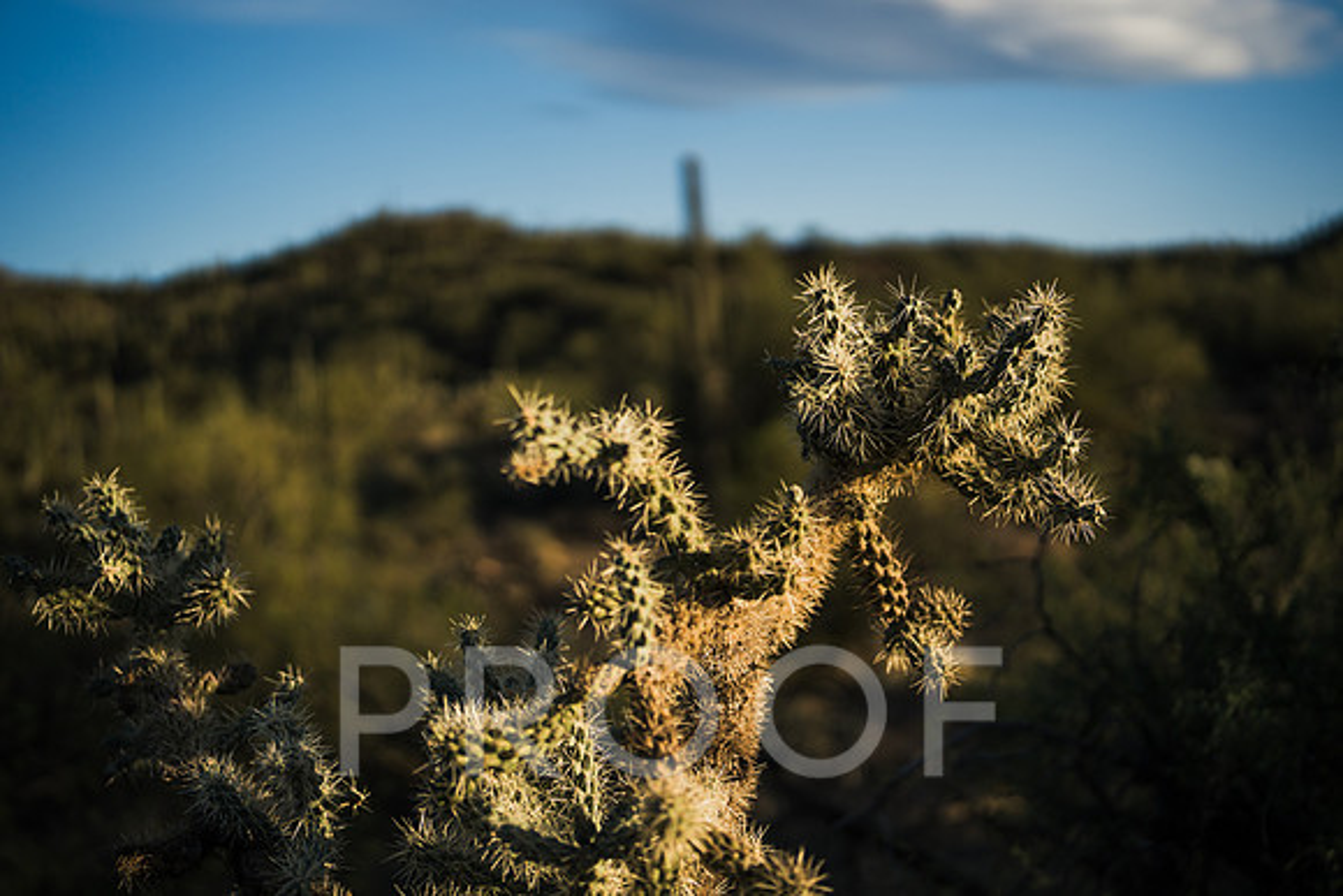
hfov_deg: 39.6
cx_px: 672
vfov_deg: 27.0
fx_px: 1866
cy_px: 448
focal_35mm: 50
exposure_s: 1/4000
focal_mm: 50
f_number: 1.4
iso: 100
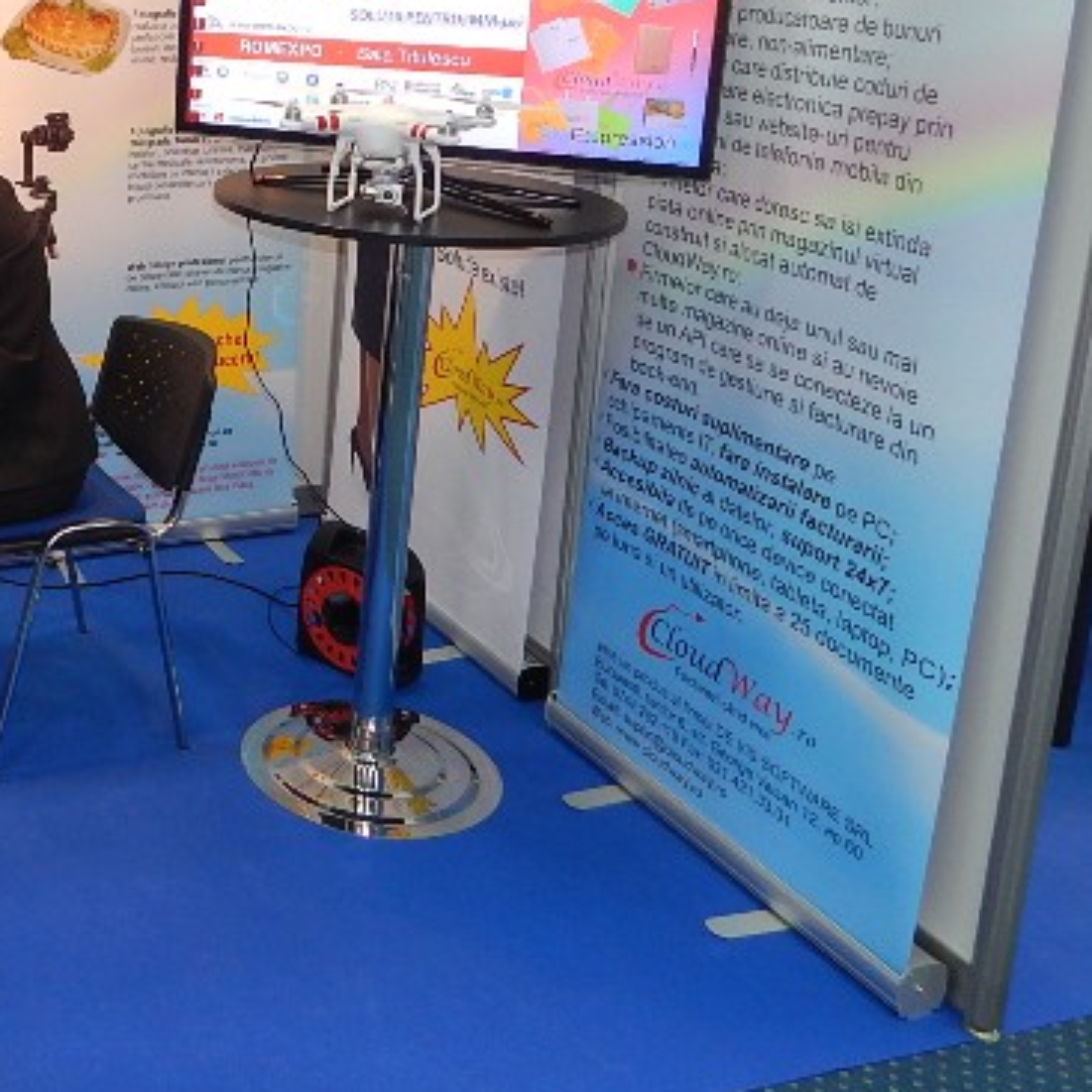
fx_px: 1570
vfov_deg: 37.1
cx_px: -70
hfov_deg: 33.9
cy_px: 226
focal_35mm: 44
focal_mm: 4
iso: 200
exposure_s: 1/30
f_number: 3
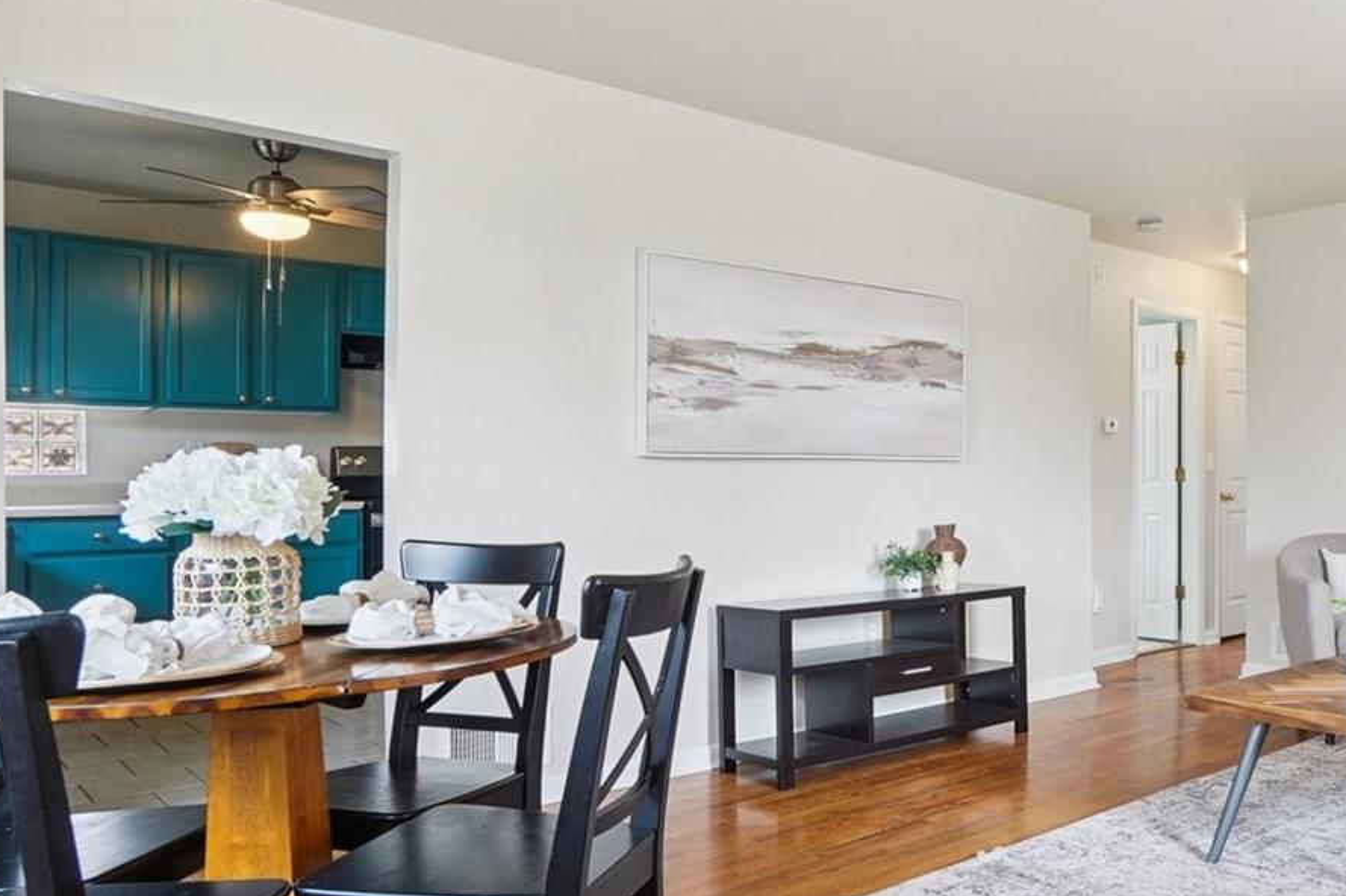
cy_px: 509
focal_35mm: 27
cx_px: 1045
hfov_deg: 62.6
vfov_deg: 47.8
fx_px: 1009
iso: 400
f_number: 8
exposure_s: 1/20
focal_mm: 10
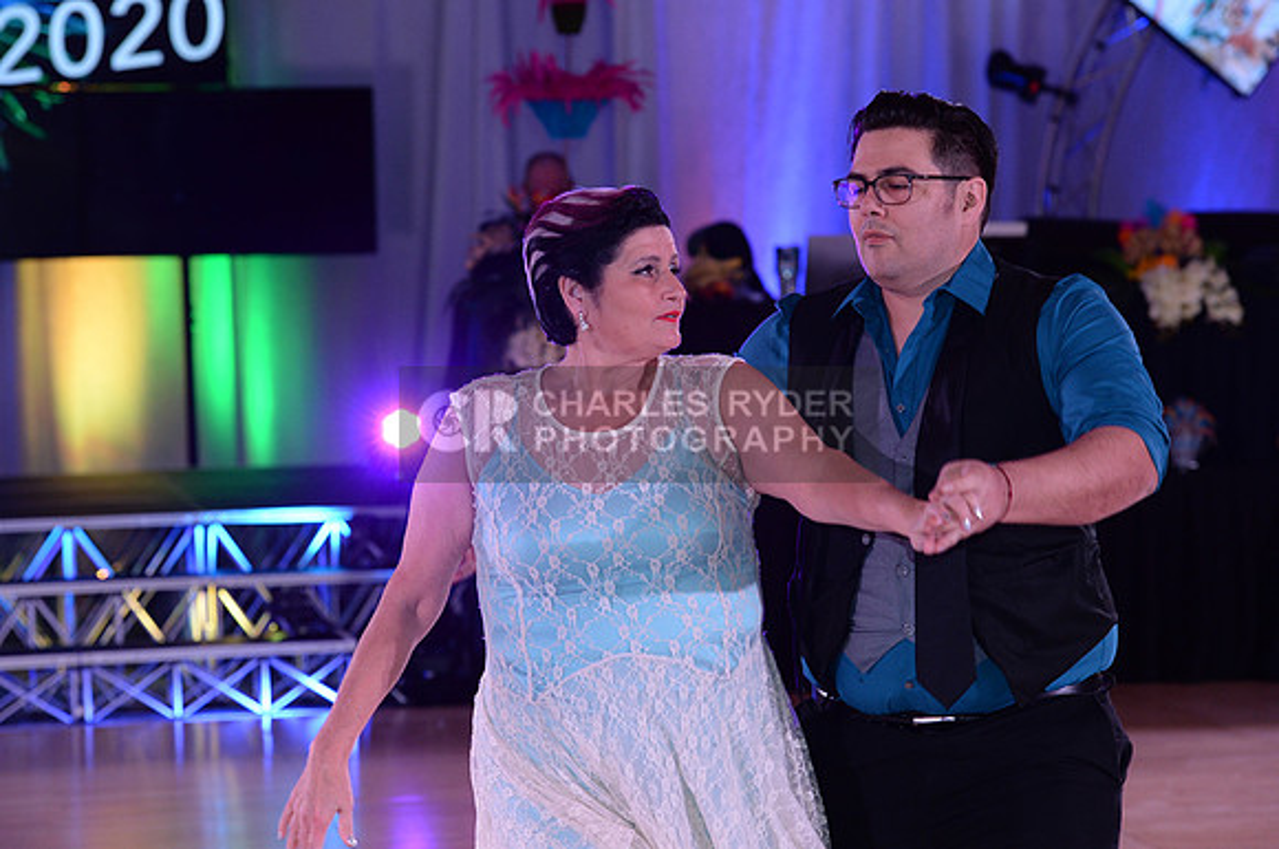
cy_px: 424
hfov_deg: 19.5
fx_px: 3725
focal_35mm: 105
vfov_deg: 13.0
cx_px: 640
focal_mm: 105
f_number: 4.5
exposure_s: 1/250
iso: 2000
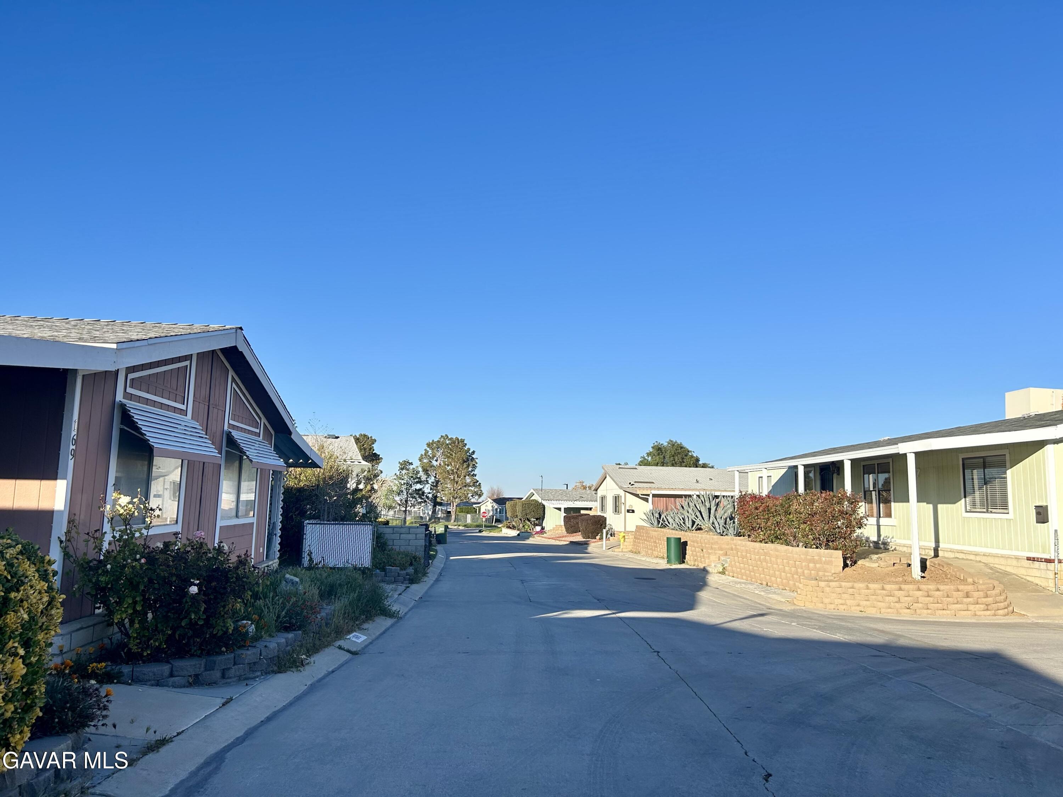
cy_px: 398
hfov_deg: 67.3
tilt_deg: +7.5
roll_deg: -1.0
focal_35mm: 26
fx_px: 798
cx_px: 532
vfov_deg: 53.1
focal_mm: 5.7
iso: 50
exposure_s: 1/2695
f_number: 1.5
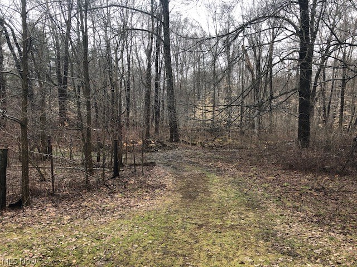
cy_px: 134
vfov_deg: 49.7
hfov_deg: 63.4
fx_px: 289
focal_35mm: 28
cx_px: 178
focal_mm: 4
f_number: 1.8
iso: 20
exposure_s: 1/209
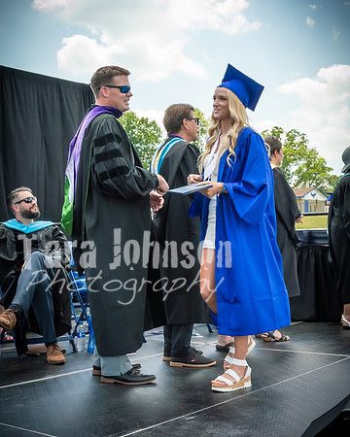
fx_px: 656
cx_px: 194
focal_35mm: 51
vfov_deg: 36.9
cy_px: 218
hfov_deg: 29.9
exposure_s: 1/320
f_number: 7.1
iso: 200
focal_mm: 17
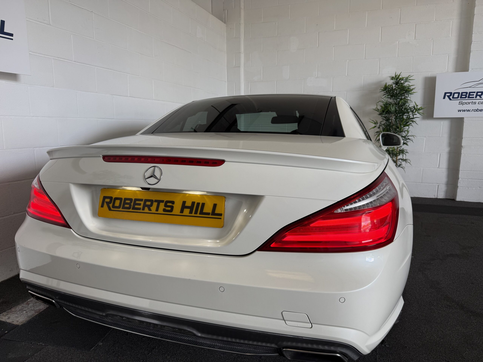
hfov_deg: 71.6
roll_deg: +0.6
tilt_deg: -8.0
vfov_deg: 56.8
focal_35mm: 24
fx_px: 335
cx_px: 242
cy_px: 181
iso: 80
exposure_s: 1/100
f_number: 1.78
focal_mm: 6.76
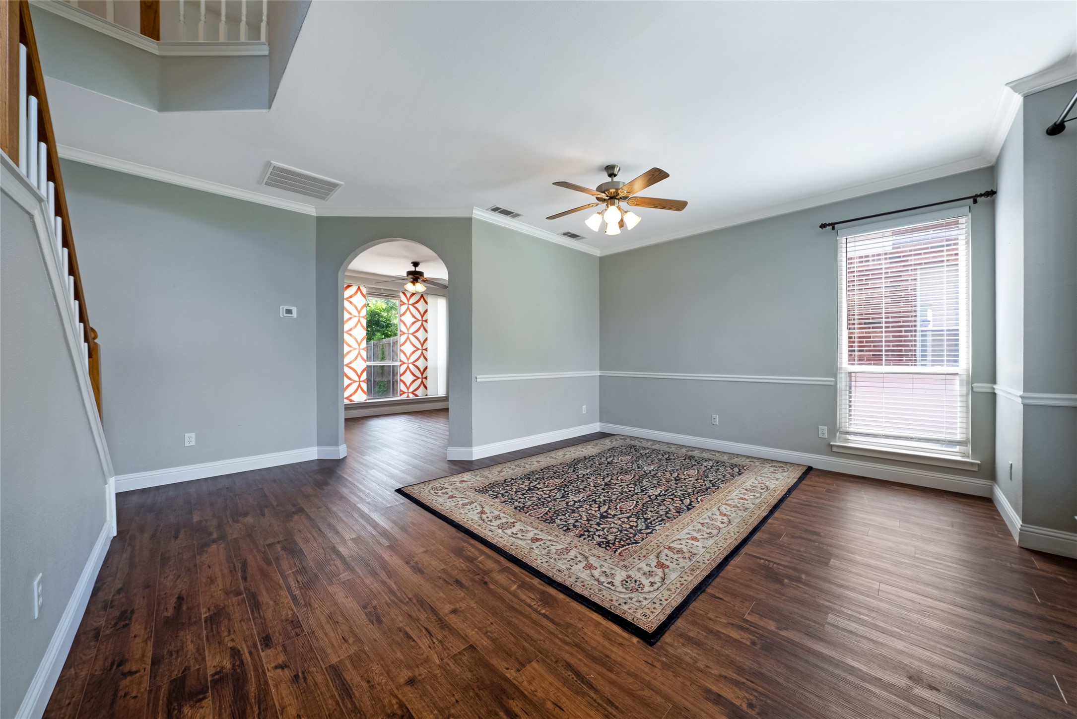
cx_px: 538
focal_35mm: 12
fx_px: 359
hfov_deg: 112.6
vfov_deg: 90.1
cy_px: 360
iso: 100
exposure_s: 1/6
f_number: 9
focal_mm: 12
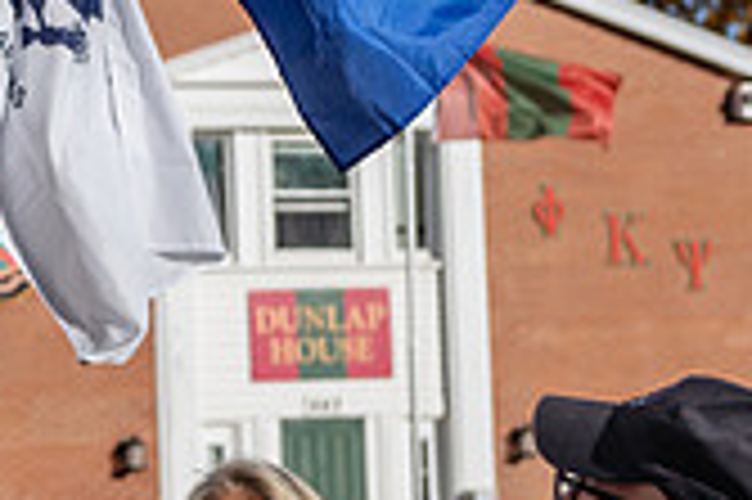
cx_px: -239
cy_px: 106
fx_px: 3631
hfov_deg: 11.5
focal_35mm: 174
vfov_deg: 7.9
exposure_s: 1/1000
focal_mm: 50
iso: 80
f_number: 3.5
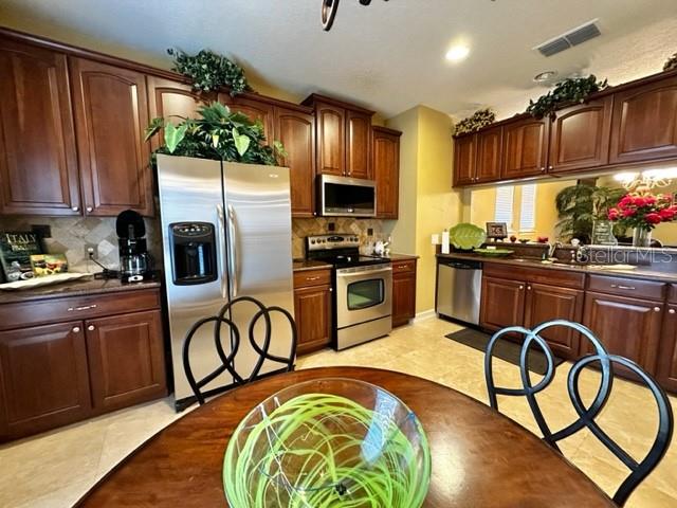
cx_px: 338
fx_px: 274
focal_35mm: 14
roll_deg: -0.1
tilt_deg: -6.0
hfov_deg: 102.1
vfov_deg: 85.7
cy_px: 254
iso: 800
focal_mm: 2.22
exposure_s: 1/60
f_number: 2.2
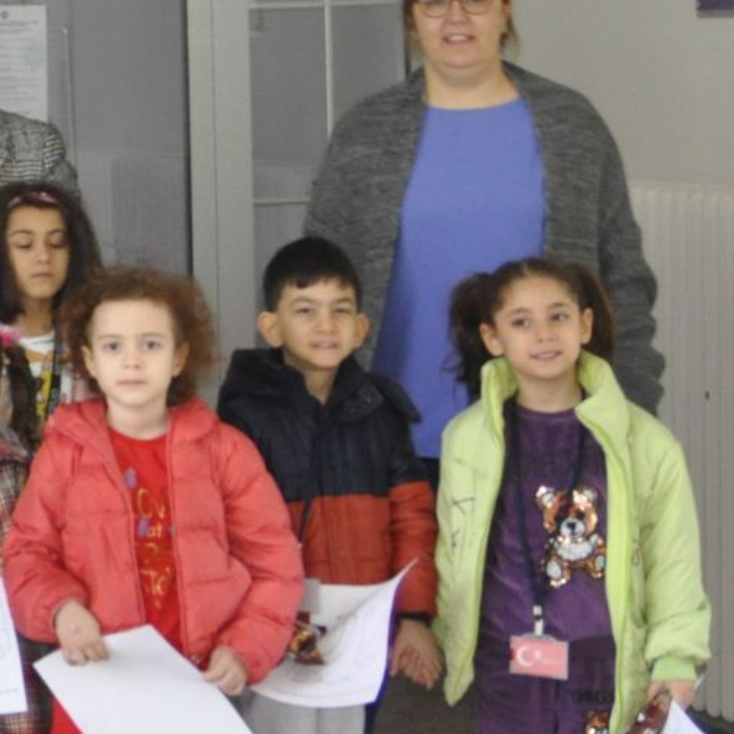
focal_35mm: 131
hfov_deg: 11.8
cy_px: 135
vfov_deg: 13.3
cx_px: -755
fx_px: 3143
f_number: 4.5
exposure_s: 1/60
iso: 1250
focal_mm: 24
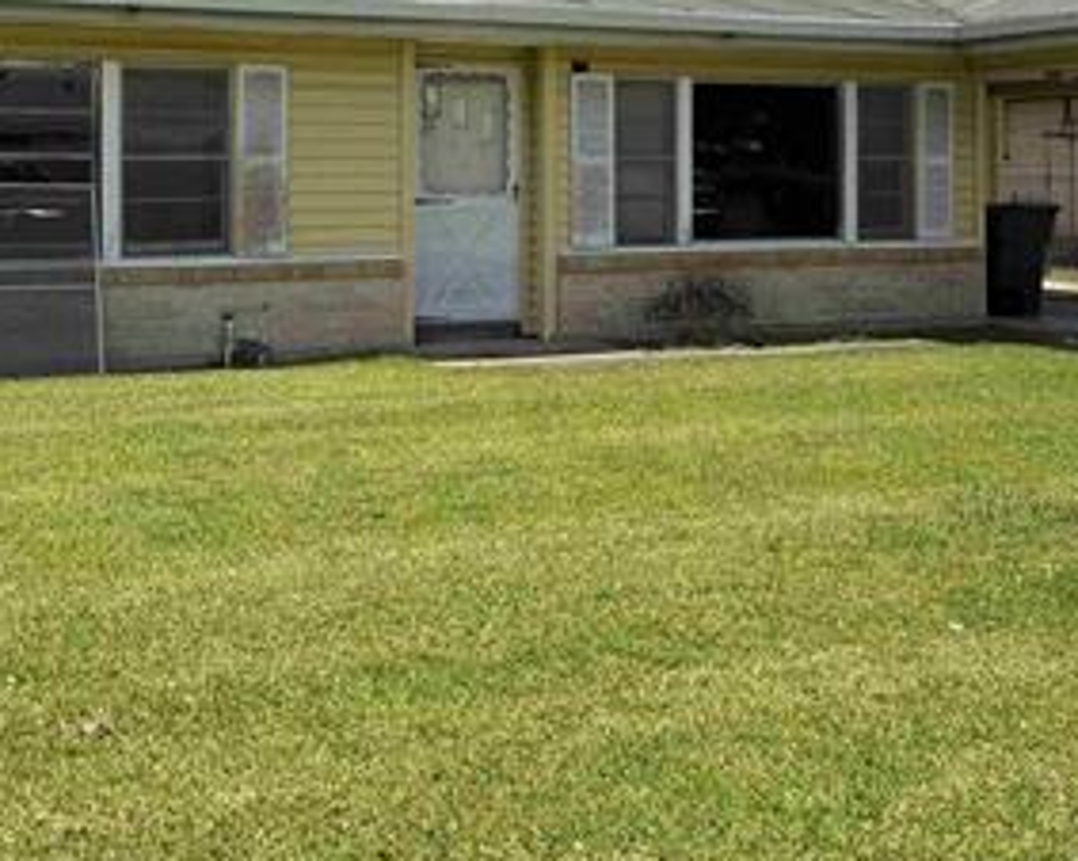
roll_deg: +0.2
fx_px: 1690
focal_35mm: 53
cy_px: 160
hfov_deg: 35.4
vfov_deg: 27.9
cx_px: 537
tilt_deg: -0.4
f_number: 1.78
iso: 80
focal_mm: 6.76
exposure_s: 1/5319
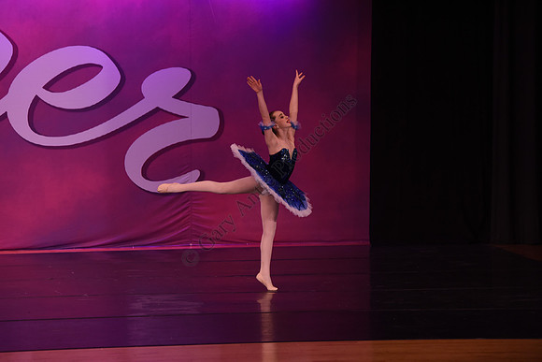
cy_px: 181
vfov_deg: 9.8
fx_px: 2108
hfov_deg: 14.7
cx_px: 271
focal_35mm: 140
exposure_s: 1/320
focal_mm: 140
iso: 2000
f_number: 5
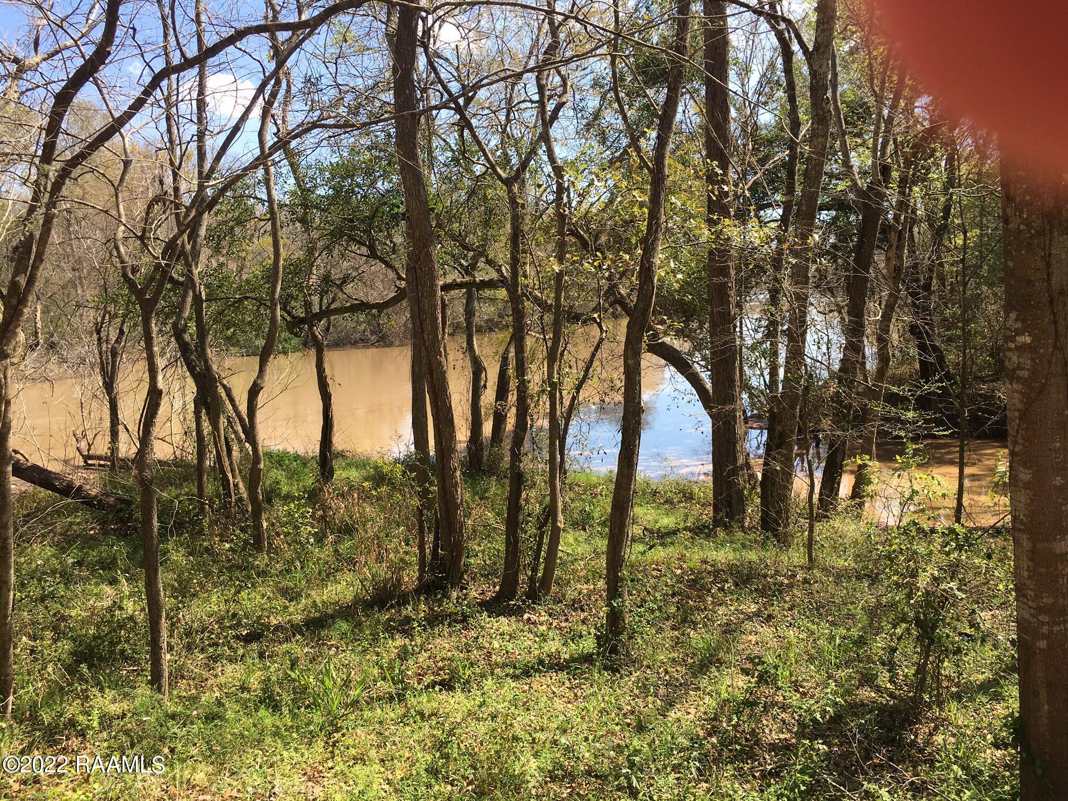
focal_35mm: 29
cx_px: 534
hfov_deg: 61.7
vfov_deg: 48.2
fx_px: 895
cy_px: 400
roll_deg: +2.7
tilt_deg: -5.9
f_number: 2.2
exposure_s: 1/668
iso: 25
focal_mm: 4.15
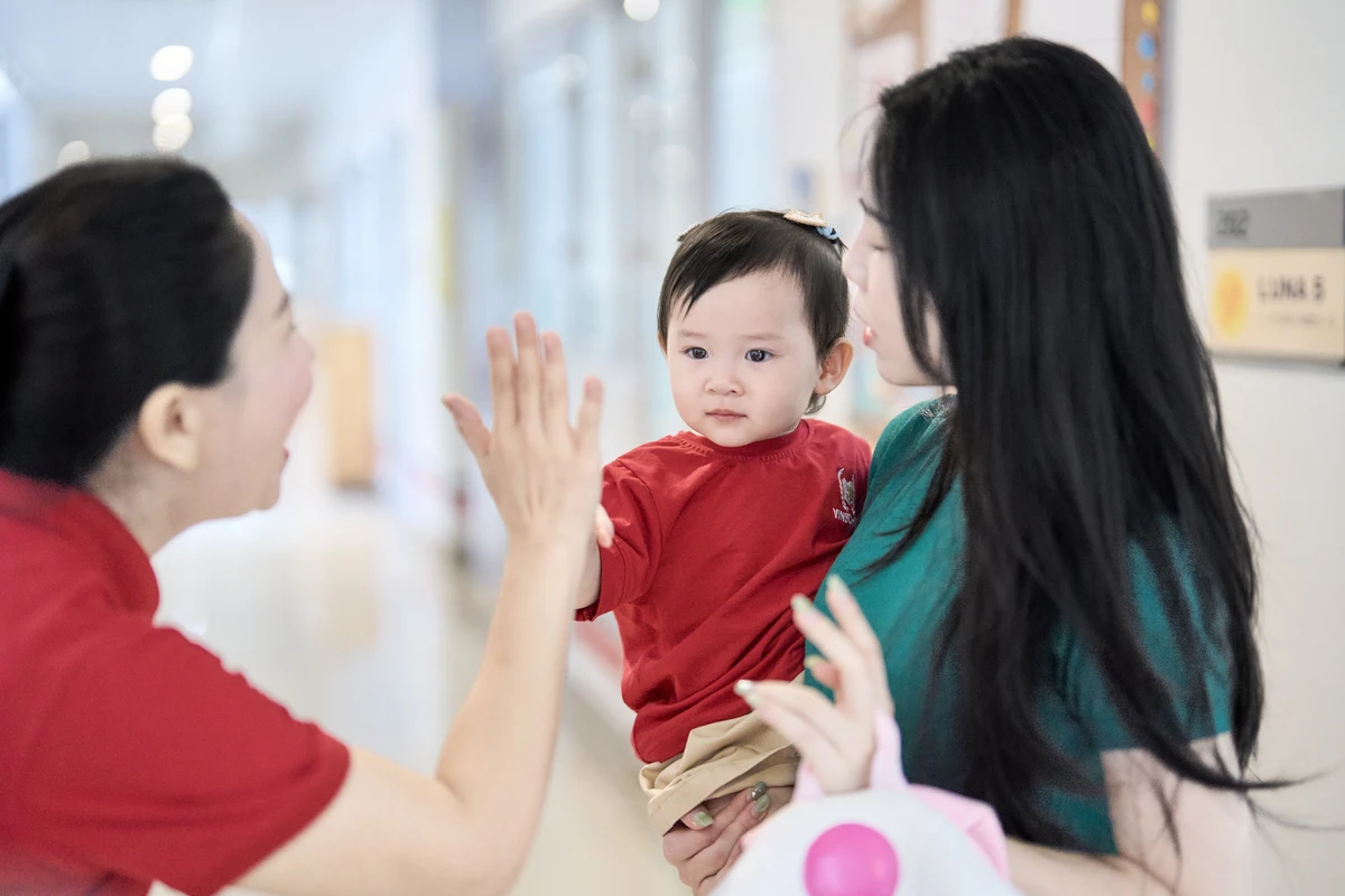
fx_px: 1868
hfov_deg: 39.6
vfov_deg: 27.0
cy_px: 448
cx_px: 672
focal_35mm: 50
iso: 3200
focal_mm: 50
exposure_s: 1/1250
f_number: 1.2
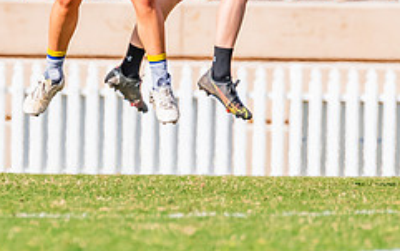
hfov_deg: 1.2
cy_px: -262
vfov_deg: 0.7
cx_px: 221
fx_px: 19680
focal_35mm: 1804
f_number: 8
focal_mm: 420
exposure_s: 1/1600
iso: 800
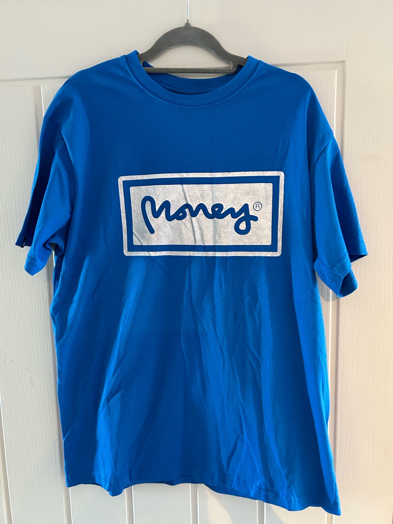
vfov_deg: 67.3
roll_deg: +0.3
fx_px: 394
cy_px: 262
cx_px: 196
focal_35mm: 26
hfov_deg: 53.1
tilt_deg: -8.3
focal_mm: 5.7
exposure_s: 1/46
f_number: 1.5
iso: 500
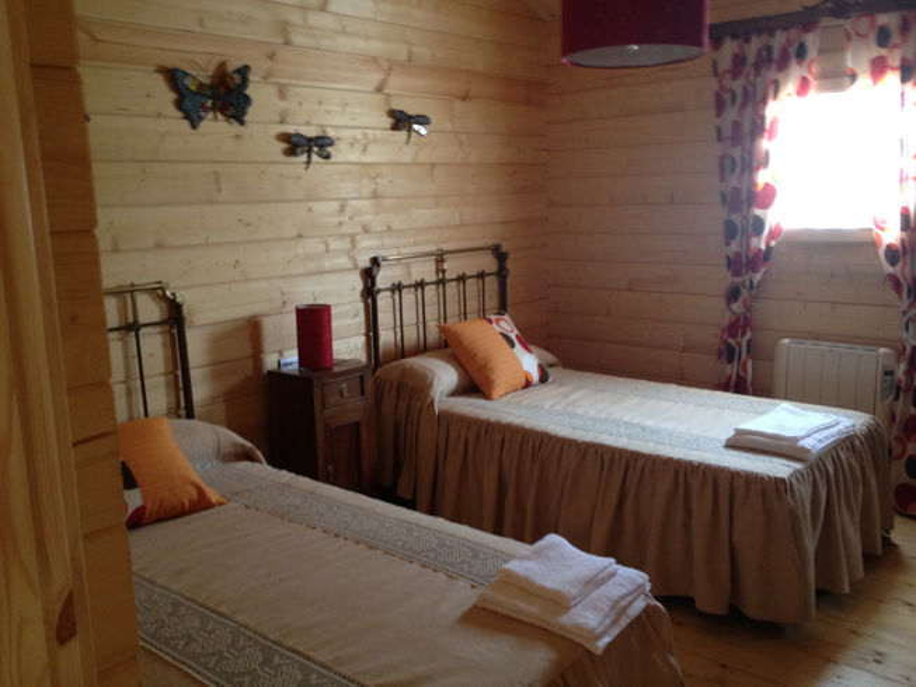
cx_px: 458
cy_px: 344
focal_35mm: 35
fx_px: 926
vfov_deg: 40.7
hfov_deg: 52.6
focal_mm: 4.28
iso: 200
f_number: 2.4
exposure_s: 1/20
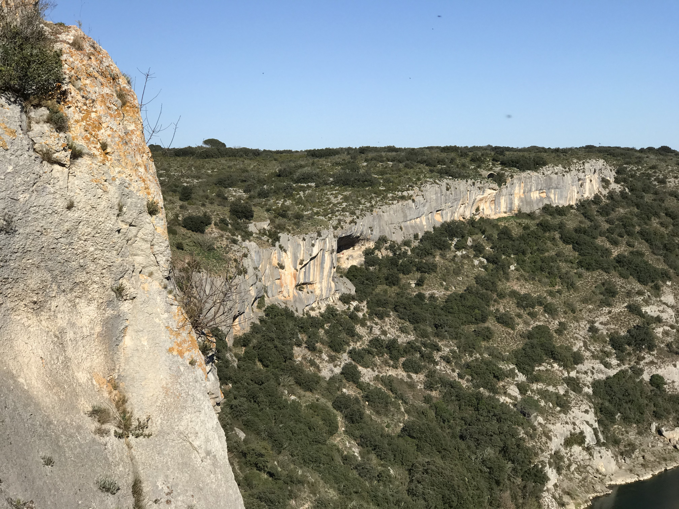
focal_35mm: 57
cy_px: 254
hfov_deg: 33.8
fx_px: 1118
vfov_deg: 25.7
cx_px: 340
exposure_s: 1/1168
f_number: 2.8
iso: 20
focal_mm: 6.6
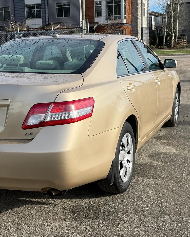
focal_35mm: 32
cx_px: 35
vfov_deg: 55.6
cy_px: 121
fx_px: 225
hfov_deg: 43.4
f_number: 1.78
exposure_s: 1/2907
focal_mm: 6.76
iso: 80
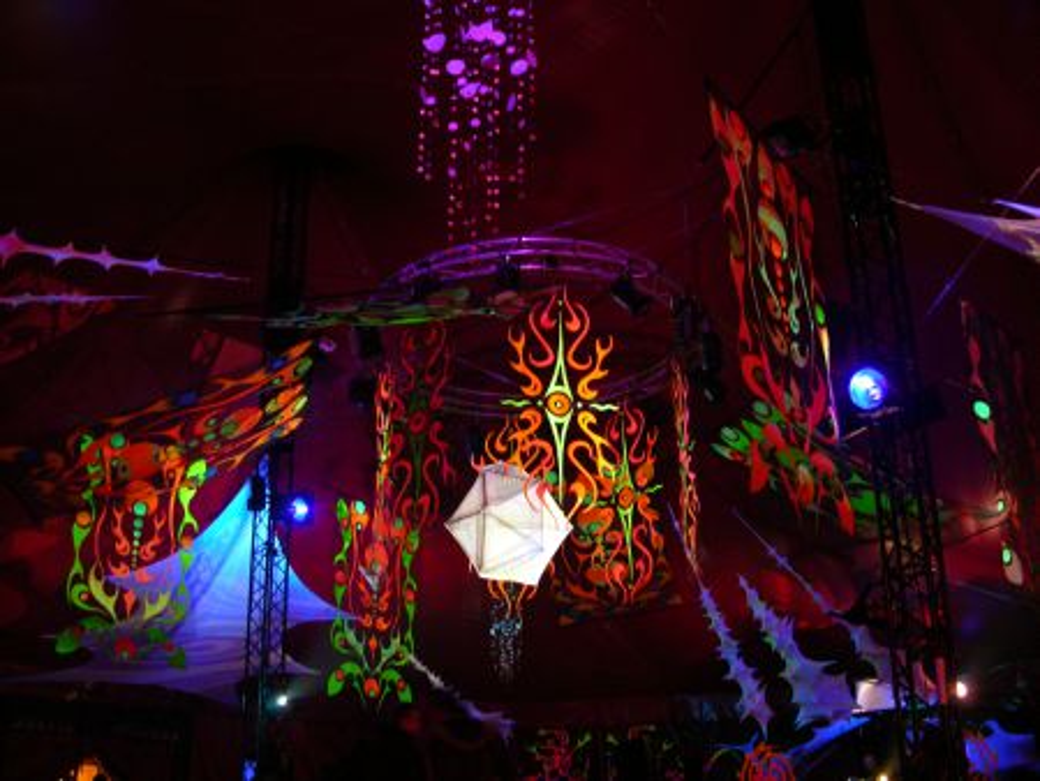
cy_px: 390
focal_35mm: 35
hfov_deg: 52.6
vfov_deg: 40.7
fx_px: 1052
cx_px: 520
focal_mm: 8.9
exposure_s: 1/1.1
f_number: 2.8
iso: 200
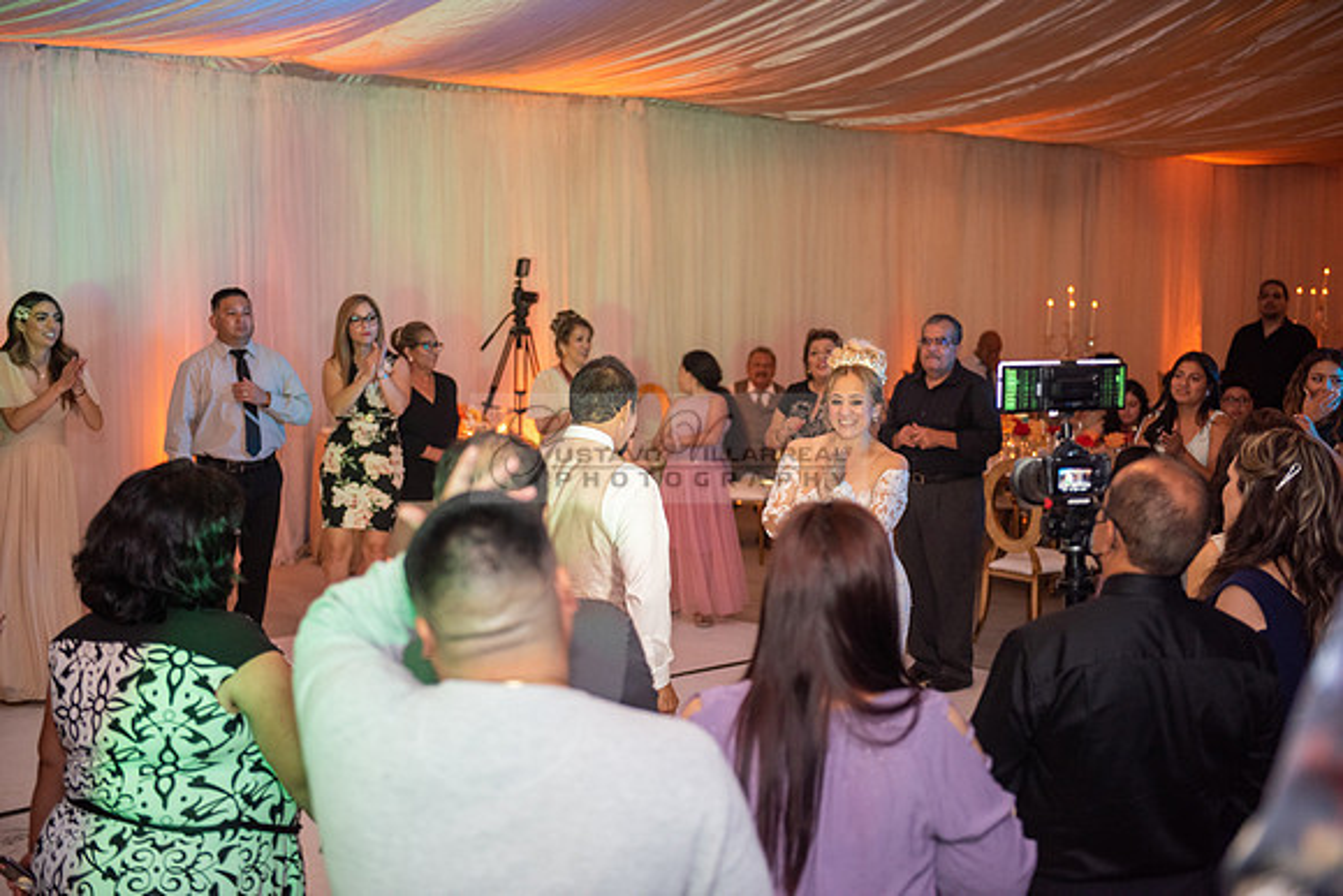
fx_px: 2090
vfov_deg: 24.2
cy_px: 448
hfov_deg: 35.6
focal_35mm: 56
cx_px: 672
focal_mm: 56
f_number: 2.8
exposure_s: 1/160
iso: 1000
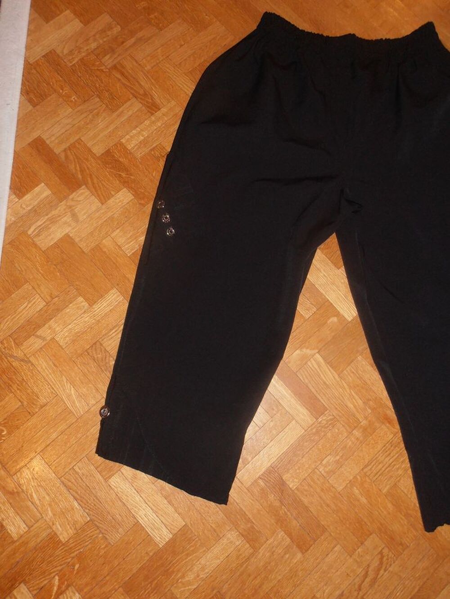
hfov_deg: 56.8
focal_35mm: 24
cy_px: 300
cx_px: 225
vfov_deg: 71.6
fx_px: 416
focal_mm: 4.2
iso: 125
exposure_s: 1/30
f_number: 3
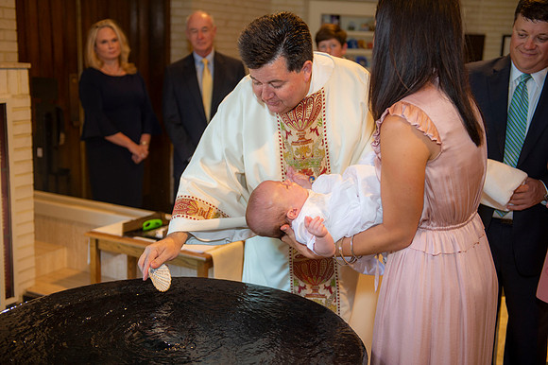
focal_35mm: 48
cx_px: 274
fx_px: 730
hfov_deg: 41.1
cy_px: 182
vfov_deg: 28.0
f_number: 3.2
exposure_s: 1/100
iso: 500
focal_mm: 48
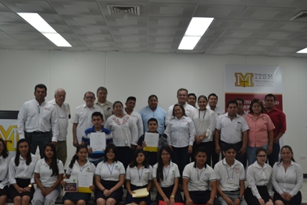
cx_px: 152
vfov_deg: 32.7
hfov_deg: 47.4
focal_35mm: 41
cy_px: 114
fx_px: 350
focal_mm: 24
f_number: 4.5
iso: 100
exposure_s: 1/13
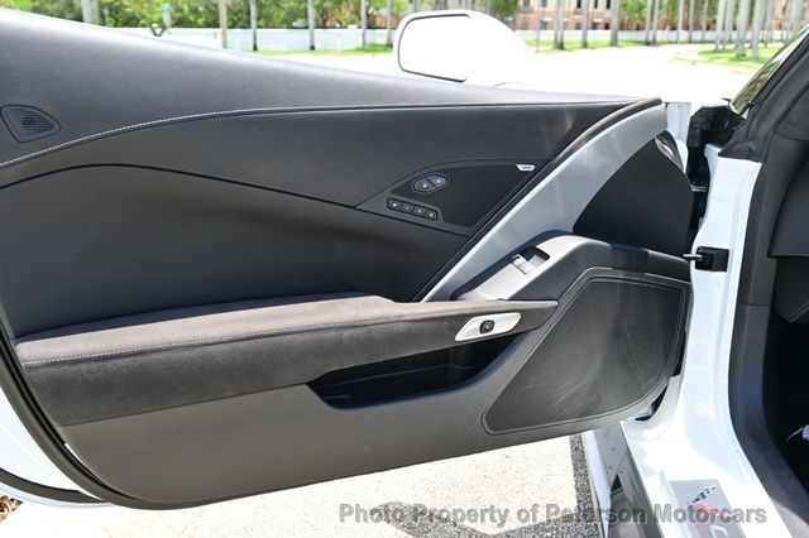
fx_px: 809
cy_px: 269
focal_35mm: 36
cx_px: 404
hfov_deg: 53.2
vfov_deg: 36.8
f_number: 5.6
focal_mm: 24
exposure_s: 1/100
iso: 100
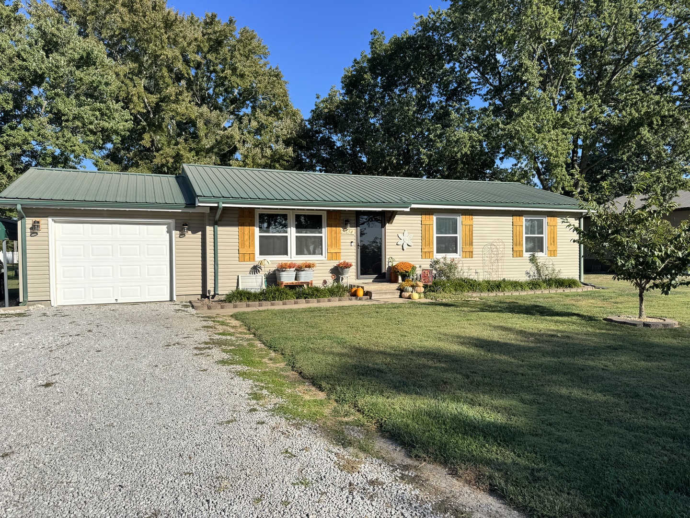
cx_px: 345
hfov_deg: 71.6
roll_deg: +0.4
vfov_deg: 56.8
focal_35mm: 24
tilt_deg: -1.5
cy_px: 259
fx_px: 478
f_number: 1.78
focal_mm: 6.76
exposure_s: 1/1193
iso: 80
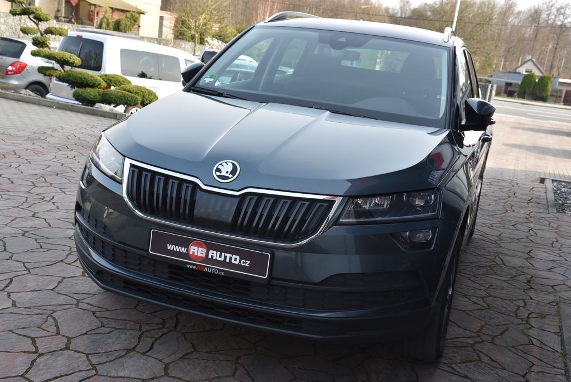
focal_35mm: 46
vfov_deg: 29.3
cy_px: 191
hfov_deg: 42.7
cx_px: 286
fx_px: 730
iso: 500
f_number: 8
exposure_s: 1/250
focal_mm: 46
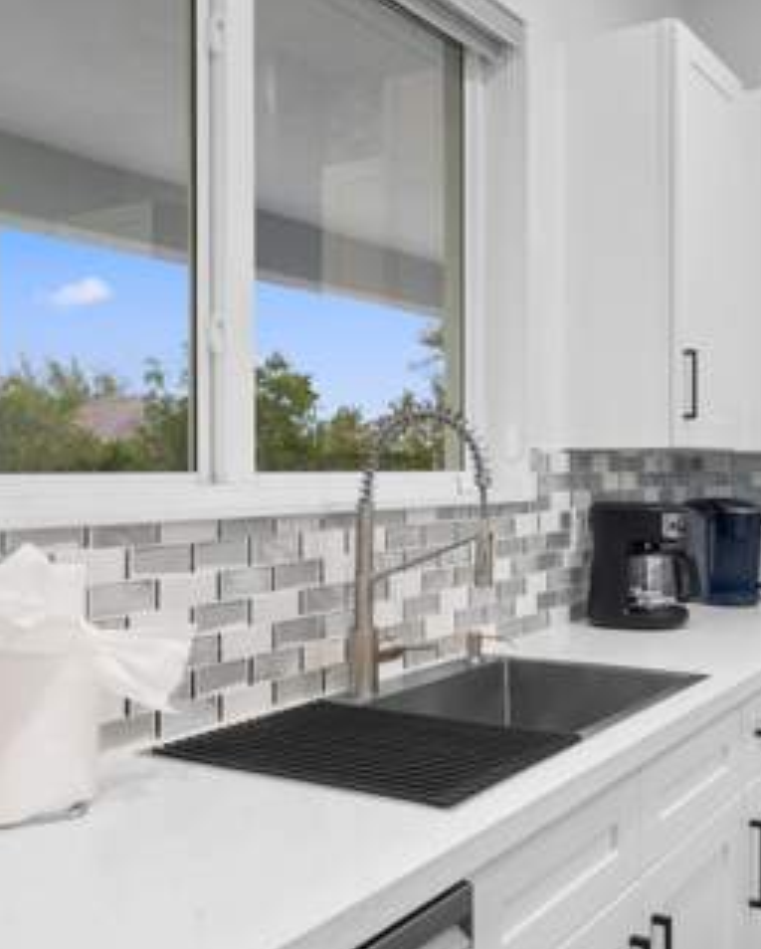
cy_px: 503
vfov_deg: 54.1
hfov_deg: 42.0
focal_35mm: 33
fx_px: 928
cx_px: 642
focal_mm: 14
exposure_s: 1/2.5
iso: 250
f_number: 9
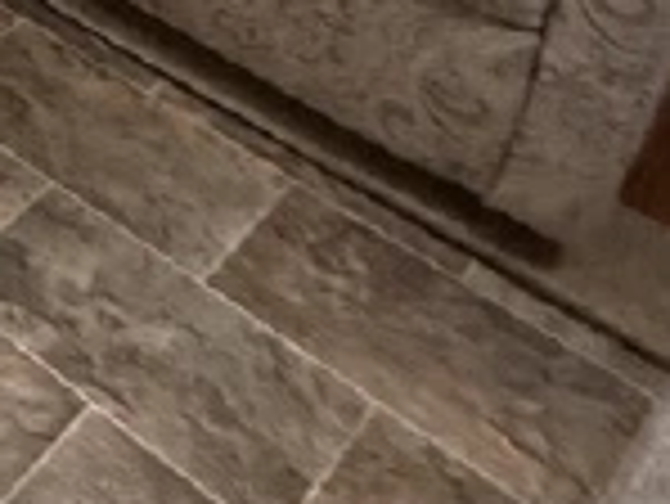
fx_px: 1453
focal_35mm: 75
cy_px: -459
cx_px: -508
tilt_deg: -20.7
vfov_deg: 16.0
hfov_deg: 19.8
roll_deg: -2.6
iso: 320
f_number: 2.2
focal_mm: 2.22
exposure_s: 1/77
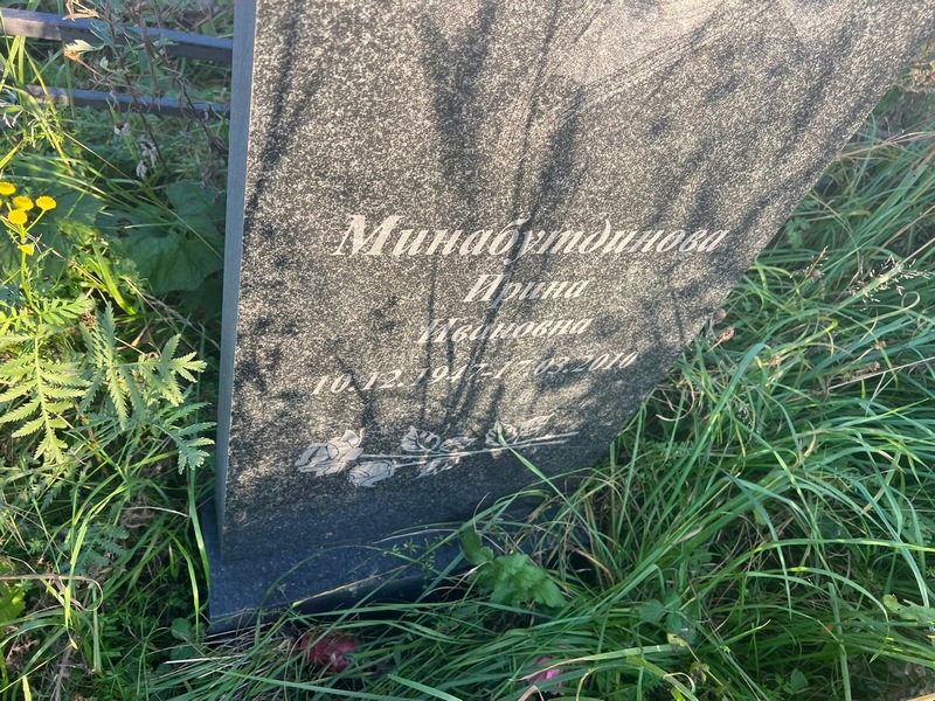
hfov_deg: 67.3
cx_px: 468
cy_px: 350
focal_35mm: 26
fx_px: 702
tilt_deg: -43.5
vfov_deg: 53.1
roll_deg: -21.5
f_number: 1.5
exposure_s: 1/284
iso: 40
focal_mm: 5.7
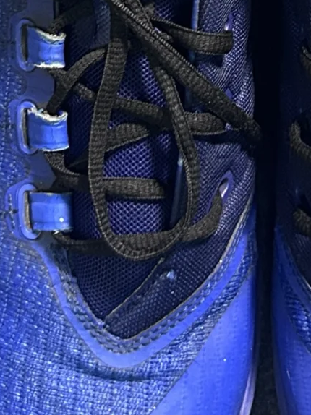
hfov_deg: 12.7
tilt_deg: -56.3
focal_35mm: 116
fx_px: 1391
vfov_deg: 16.3
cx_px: 247
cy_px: -77
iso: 500
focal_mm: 5.7
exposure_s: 1/50
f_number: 1.5
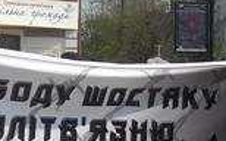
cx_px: 274
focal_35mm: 130
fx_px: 800
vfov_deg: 10.1
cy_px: 95
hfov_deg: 15.5
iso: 80
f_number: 9
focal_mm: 4.9
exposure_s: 1/215
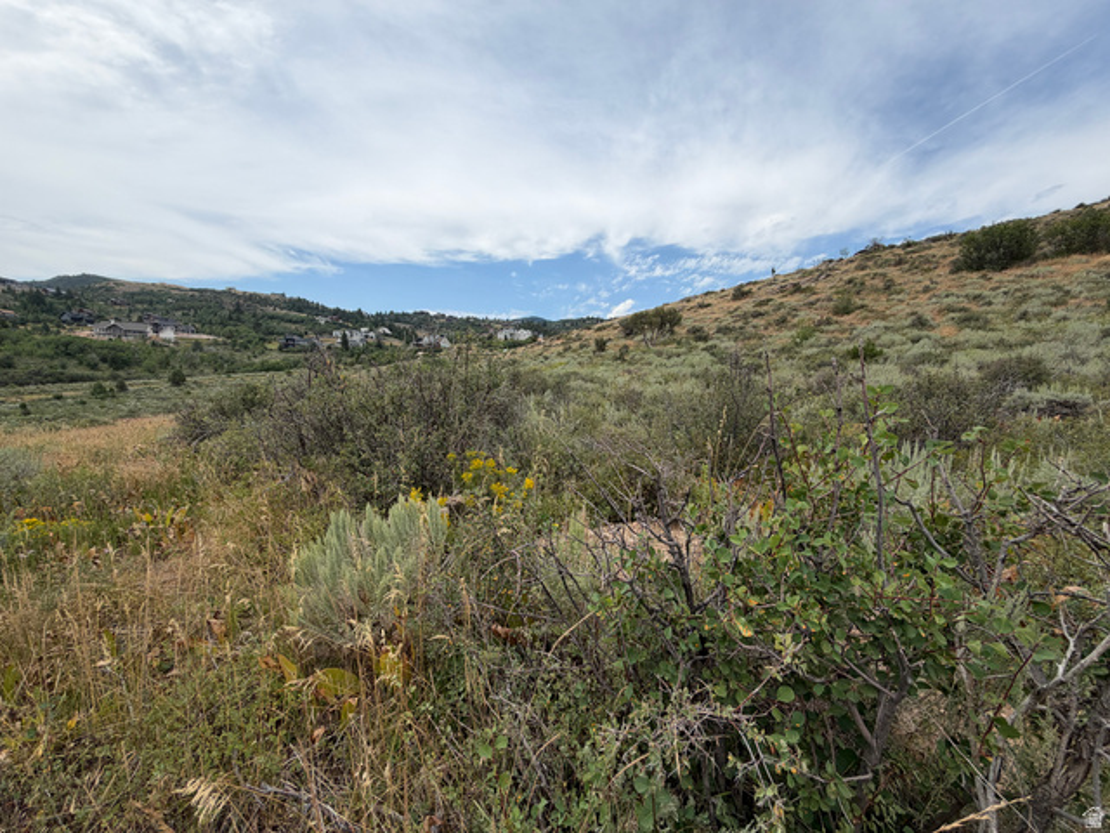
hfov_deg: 102.1
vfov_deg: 85.7
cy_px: 416
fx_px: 449
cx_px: 555
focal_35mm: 14
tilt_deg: -4.3
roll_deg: -2.2
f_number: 2.2
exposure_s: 1/985
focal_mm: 2.22
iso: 20
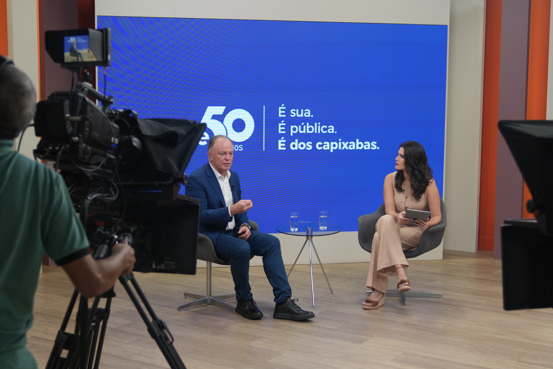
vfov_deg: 26.0
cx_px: 276
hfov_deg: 38.2
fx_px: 799
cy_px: 184
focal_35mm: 52
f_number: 2.8
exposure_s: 1/100
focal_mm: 35
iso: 200
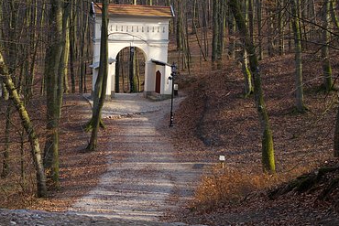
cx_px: 126
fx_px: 782
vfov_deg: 16.4
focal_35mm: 83
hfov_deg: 24.4
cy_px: 71
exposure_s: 1/90
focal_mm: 40
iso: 400
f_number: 6.7
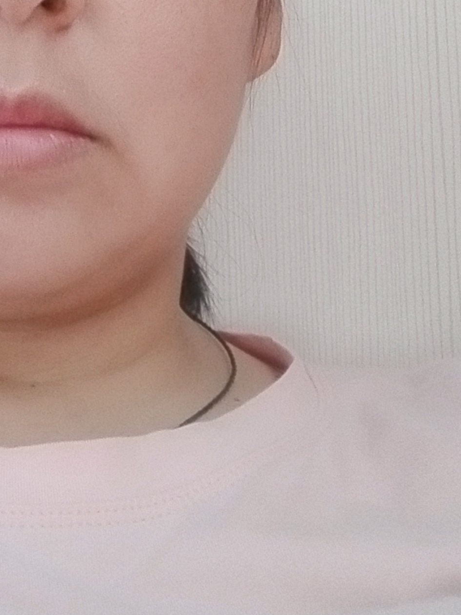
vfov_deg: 20.1
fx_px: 1651
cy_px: -72
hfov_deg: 15.7
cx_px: 58
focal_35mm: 93
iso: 1036
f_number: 2
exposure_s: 1/12.5
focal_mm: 3.87
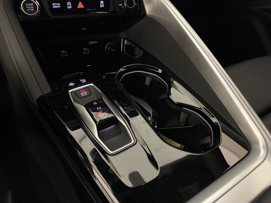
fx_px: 204
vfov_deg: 53.1
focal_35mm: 26
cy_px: 102
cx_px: 136
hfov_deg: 67.3
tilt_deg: -37.2
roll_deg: -4.4
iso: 64
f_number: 1.8
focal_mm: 4.25
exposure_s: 1/60
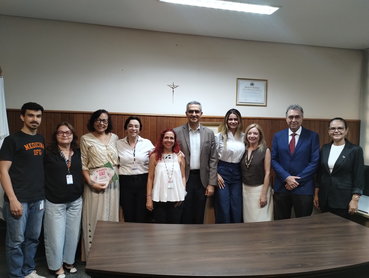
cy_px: 139
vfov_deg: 49.9
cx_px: 184
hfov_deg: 63.4
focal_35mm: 28
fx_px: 299
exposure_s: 1/33.3
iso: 1047
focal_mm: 4.27
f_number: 1.8
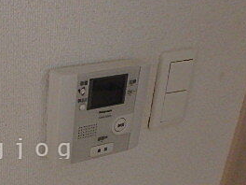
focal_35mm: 51
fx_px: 362
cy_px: 148
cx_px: 11
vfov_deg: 28.0
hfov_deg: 34.7
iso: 800
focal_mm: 3.7
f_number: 3.5
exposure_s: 1/15
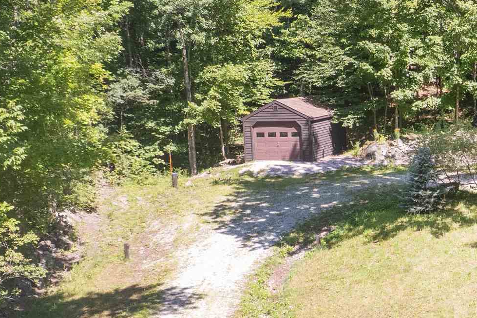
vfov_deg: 19.7
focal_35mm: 69
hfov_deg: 27.2
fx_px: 914
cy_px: 147
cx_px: 500
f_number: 2.8
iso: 100
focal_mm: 8.38
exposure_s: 1/60
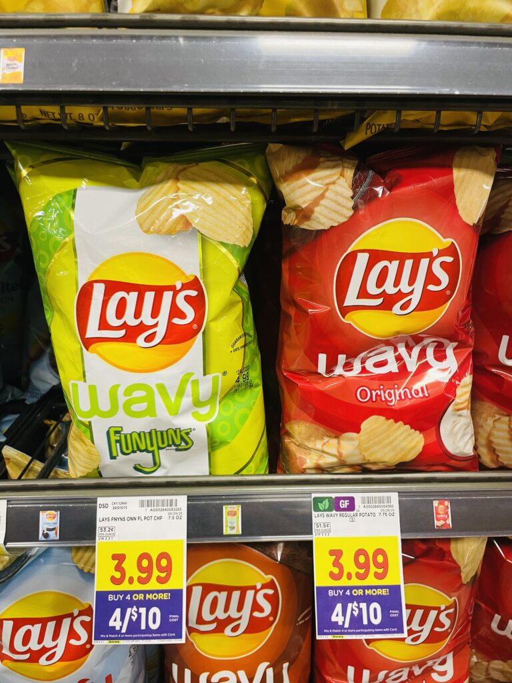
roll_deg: +0.0
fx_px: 513
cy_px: 342
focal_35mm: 26
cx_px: 256
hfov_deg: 53.1
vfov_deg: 67.3
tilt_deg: -20.5
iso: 125
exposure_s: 1/60
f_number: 1.6
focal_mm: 4.2
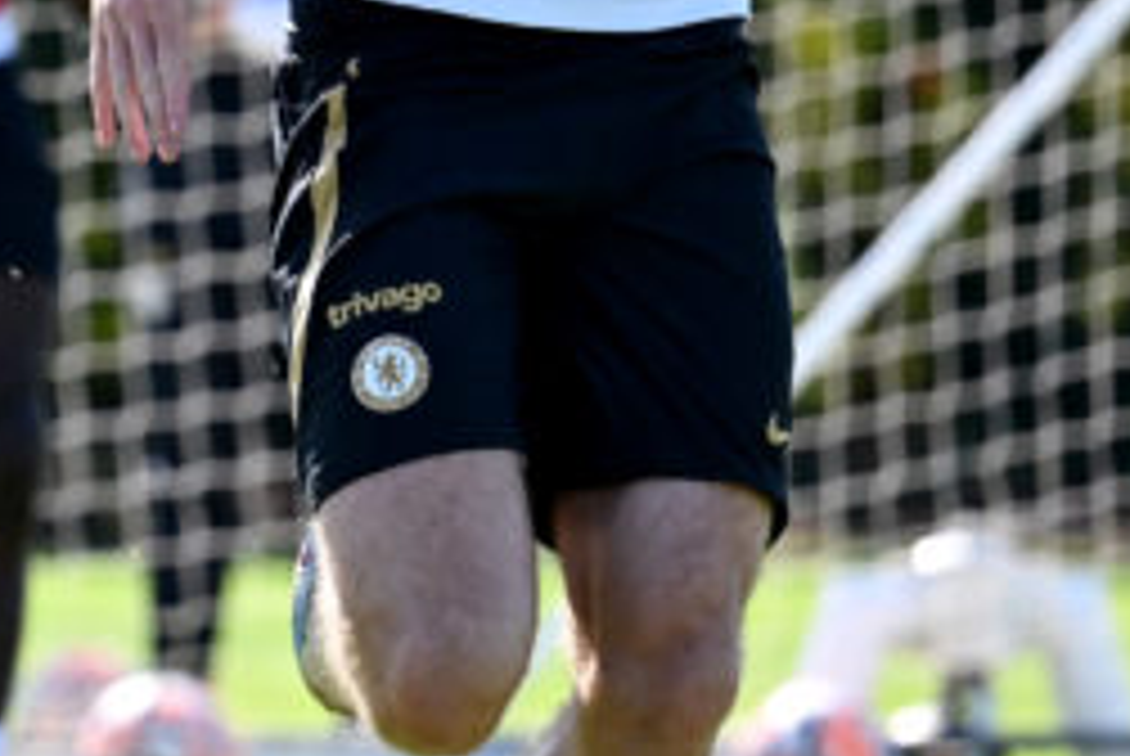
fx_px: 19861
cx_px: -864
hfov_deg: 3.2
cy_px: 83
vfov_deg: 2.2
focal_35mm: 632
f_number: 3.5
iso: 400
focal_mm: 155
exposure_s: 1/2000
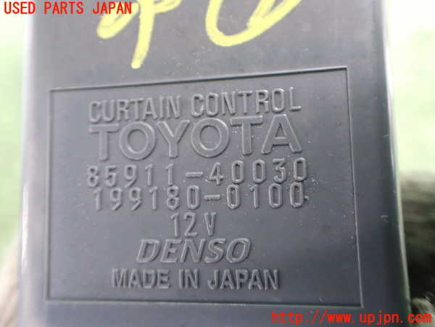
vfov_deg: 46.8
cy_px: 164
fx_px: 377
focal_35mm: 30
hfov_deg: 60.0
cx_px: 218
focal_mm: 5.4
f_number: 2.3
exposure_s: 1/30
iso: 1000
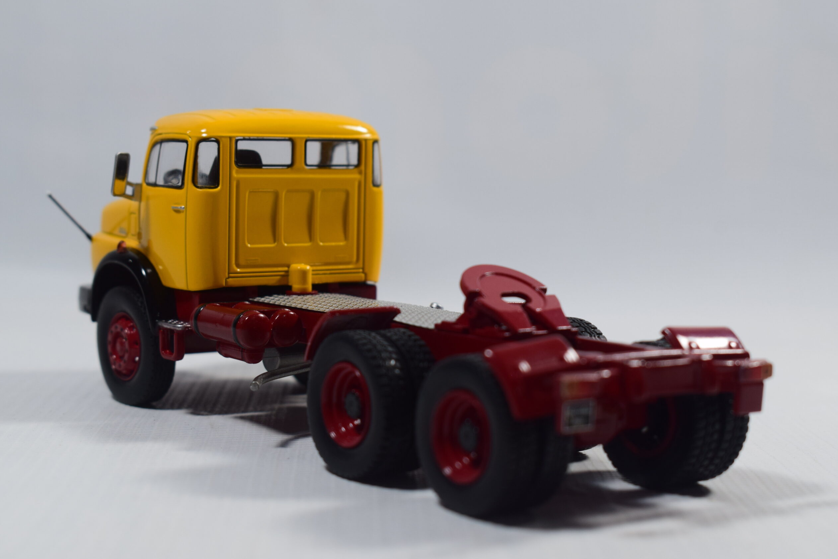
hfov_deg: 27.7
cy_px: 278
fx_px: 1699
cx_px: 417
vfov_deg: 18.7
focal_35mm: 73
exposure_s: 1/50
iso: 400
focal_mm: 48
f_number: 8
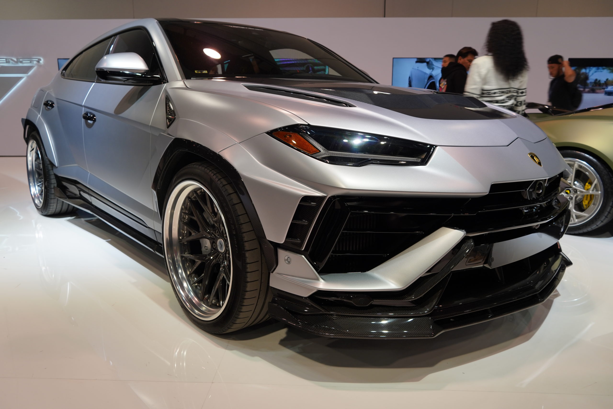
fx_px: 477
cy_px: 204
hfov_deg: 65.5
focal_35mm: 28
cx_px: 306
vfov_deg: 46.4
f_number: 5.6
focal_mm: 28
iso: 500
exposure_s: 1/30
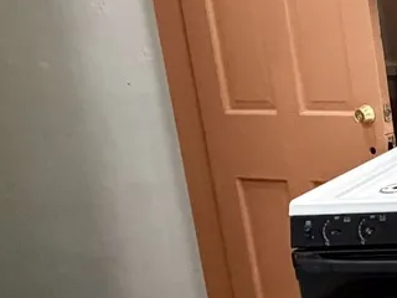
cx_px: 790
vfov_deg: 23.0
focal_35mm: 63
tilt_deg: -7.8
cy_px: 71
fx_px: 723
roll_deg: +3.0
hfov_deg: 19.0
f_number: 2.2
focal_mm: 2.22
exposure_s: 1/60
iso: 250
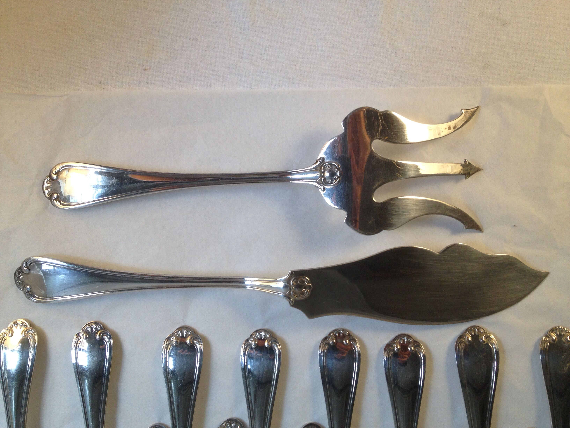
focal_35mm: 35
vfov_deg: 40.7
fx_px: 576
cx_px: 285
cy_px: 214
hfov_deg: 52.6
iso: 80
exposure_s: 1/120
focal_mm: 4.28
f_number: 2.4
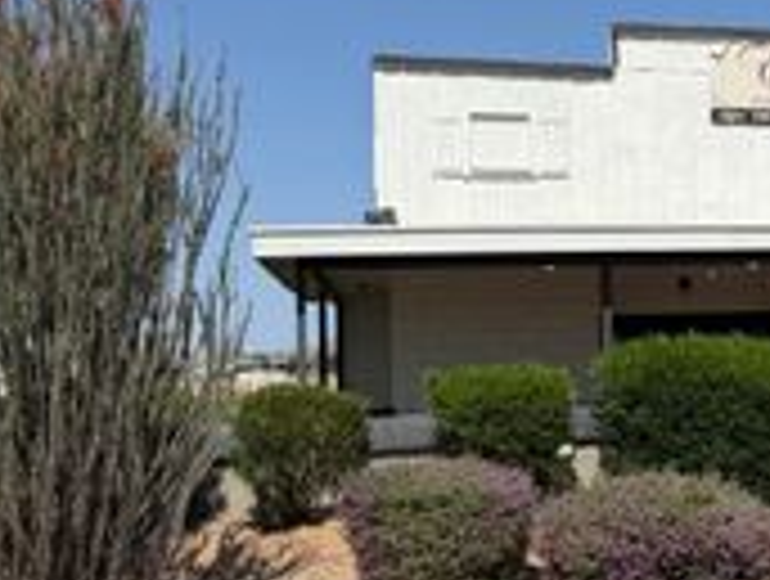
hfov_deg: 24.0
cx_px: 1031
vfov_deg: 21.1
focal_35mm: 70
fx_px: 1560
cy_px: 272
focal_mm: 6.76
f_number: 1.78
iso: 80
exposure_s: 1/7353
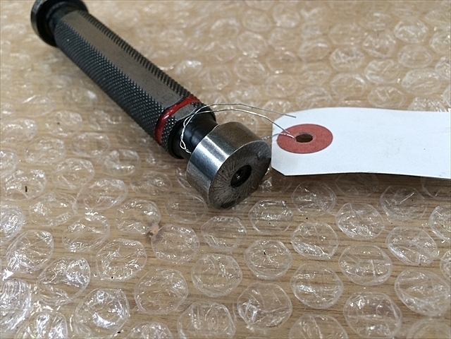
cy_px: 170
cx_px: 226
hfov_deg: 61.7
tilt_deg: -52.1
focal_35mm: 29
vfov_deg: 48.2
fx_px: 378
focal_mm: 4.15
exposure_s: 1/30
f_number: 2.2
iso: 50
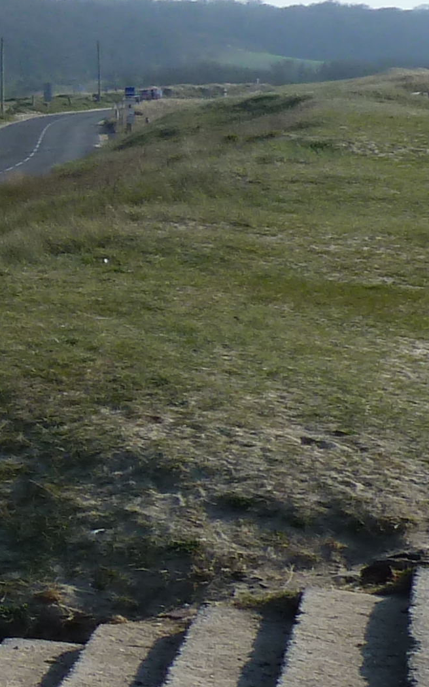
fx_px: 1890
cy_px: 161
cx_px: -776
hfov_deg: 10.2
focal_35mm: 101
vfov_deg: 20.4
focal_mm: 4.1
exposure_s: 1/400
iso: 80
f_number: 5
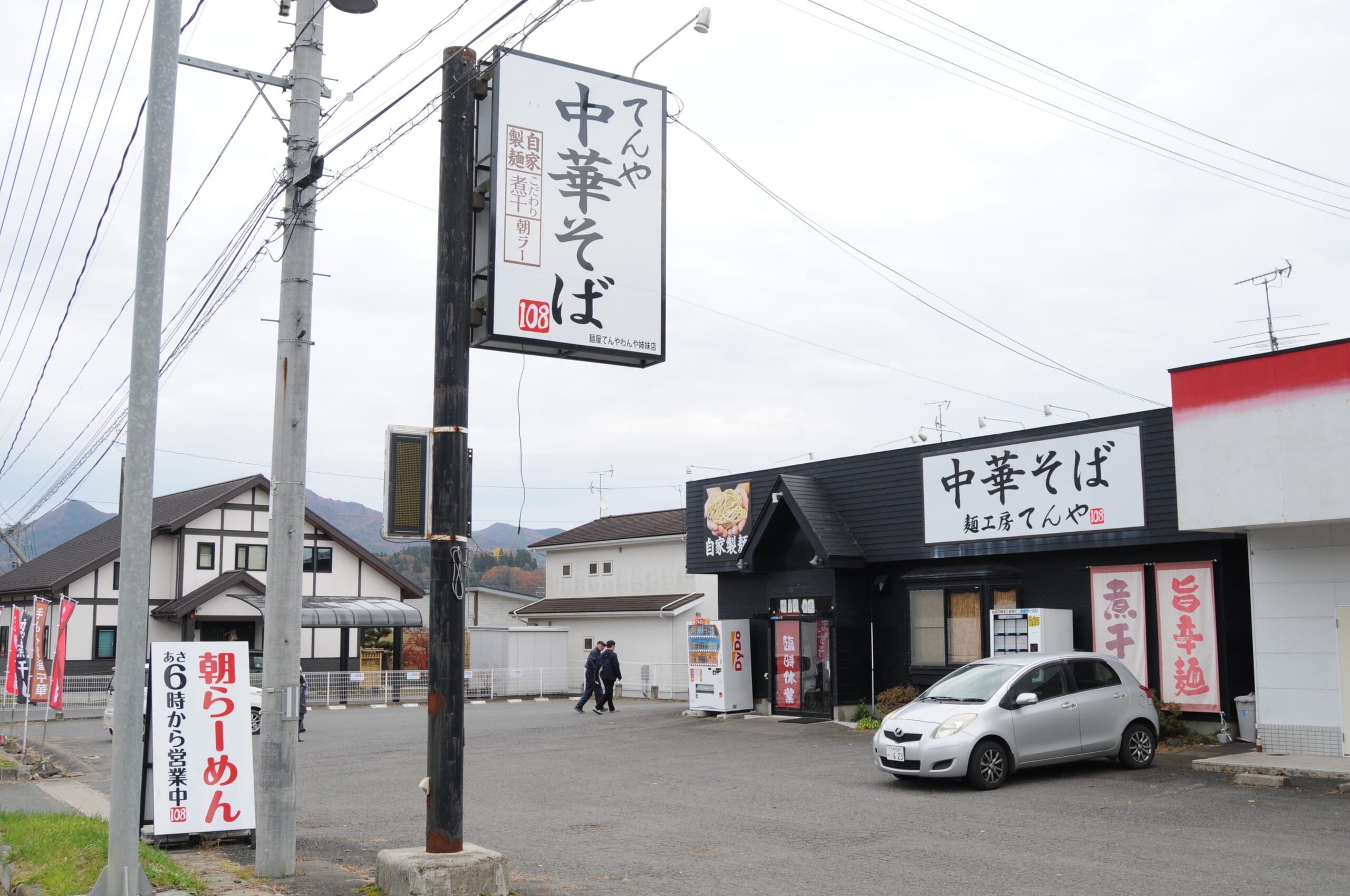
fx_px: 1292
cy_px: 448
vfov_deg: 38.3
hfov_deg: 55.2
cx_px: 675
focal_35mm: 34
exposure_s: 1/320
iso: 400
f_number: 8
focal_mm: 23
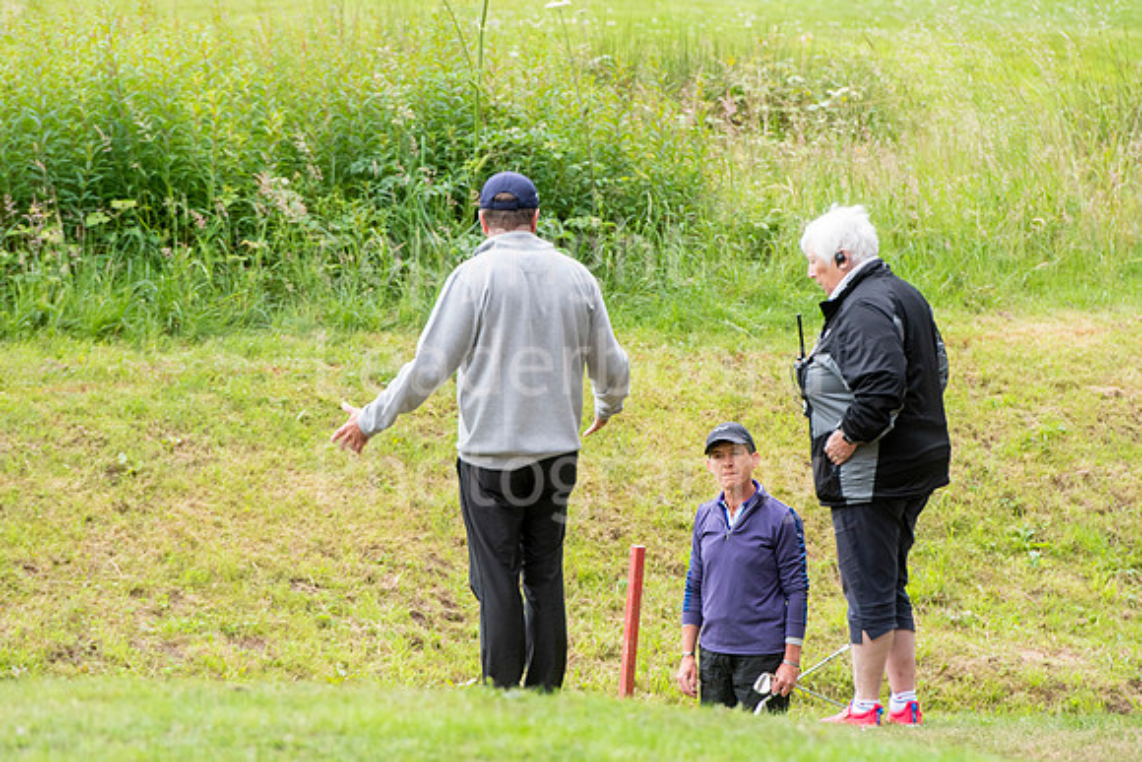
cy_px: 381
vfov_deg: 4.6
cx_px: 571
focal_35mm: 300
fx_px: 9518
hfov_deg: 6.9
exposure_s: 1/1250
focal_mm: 200
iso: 800
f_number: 5
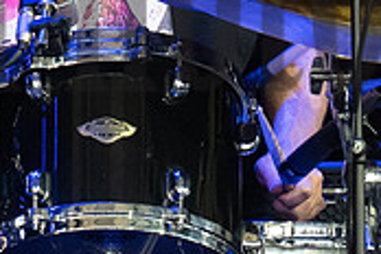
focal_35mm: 799
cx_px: -112
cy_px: -23
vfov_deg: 1.7
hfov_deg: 2.6
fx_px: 8455
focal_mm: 160
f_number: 8
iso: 6400
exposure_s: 1/160
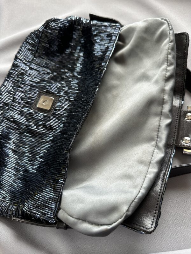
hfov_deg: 56.8
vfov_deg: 71.6
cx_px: 96
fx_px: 177
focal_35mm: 24
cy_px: 127
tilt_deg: -63.4
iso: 80
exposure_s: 1/323
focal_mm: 6.86
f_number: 1.78
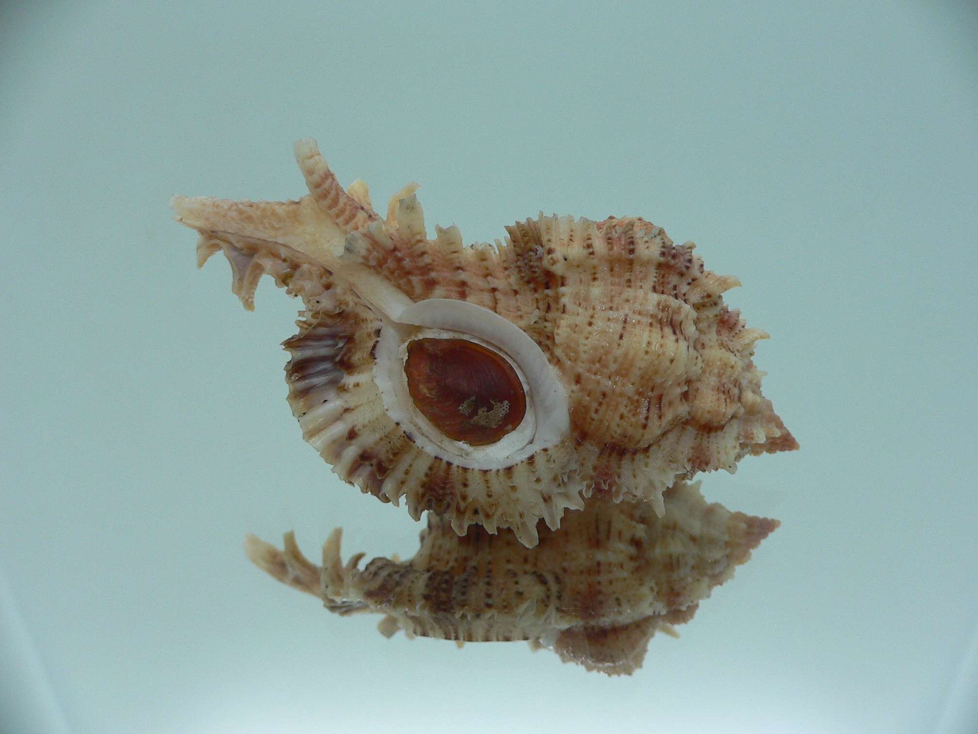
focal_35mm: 35
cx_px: 489
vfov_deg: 40.7
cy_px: 367
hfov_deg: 52.6
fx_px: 989
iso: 80
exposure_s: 1/60
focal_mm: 4.6
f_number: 2.8
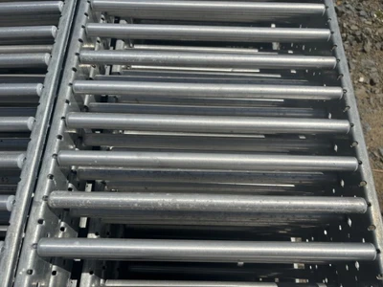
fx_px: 288
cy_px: 144
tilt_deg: -65.0
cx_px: 192
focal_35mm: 26
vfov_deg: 53.1
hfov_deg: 67.3
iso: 50
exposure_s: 1/7194
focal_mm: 5.96
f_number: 1.6
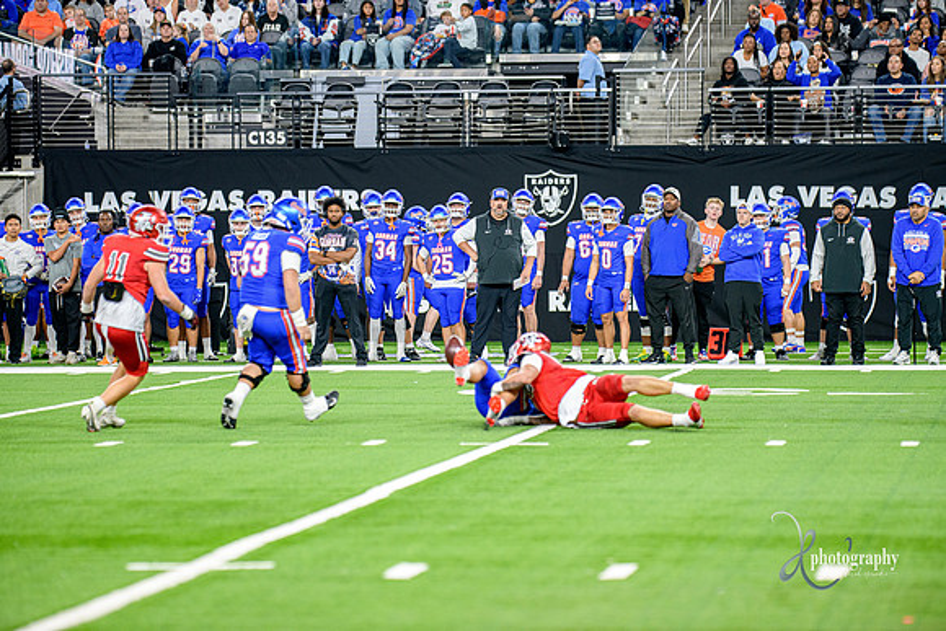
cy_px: 316
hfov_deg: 10.5
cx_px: 473
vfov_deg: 7.0
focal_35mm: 195
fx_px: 5125
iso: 1250
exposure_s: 1/400
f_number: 2.8
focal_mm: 195
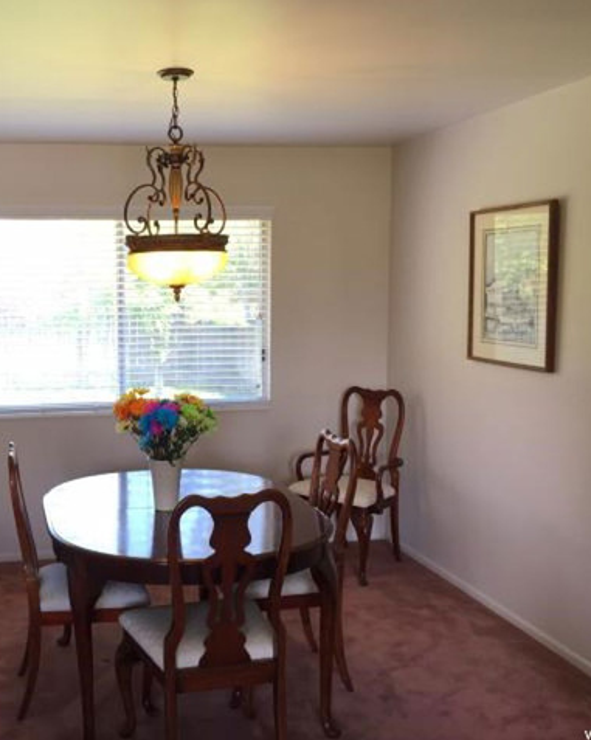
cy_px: 369
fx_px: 832
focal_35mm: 38
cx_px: 138
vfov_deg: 48.0
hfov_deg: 38.0
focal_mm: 4.15
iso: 32
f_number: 2.2
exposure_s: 1/40
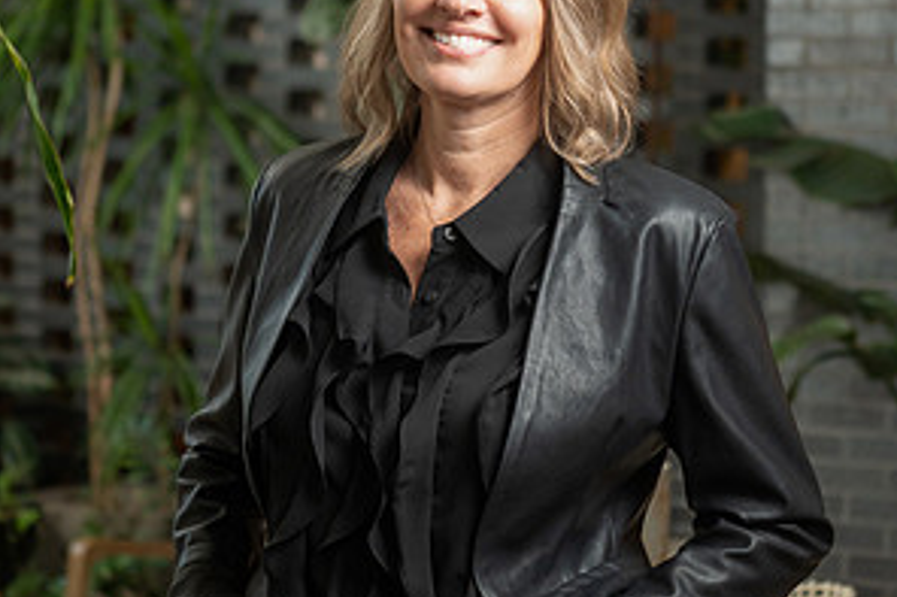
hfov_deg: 18.0
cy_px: 327
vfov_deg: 12.0
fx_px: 2839
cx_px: 452
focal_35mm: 114
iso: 800
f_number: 4
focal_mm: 75
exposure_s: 1/200
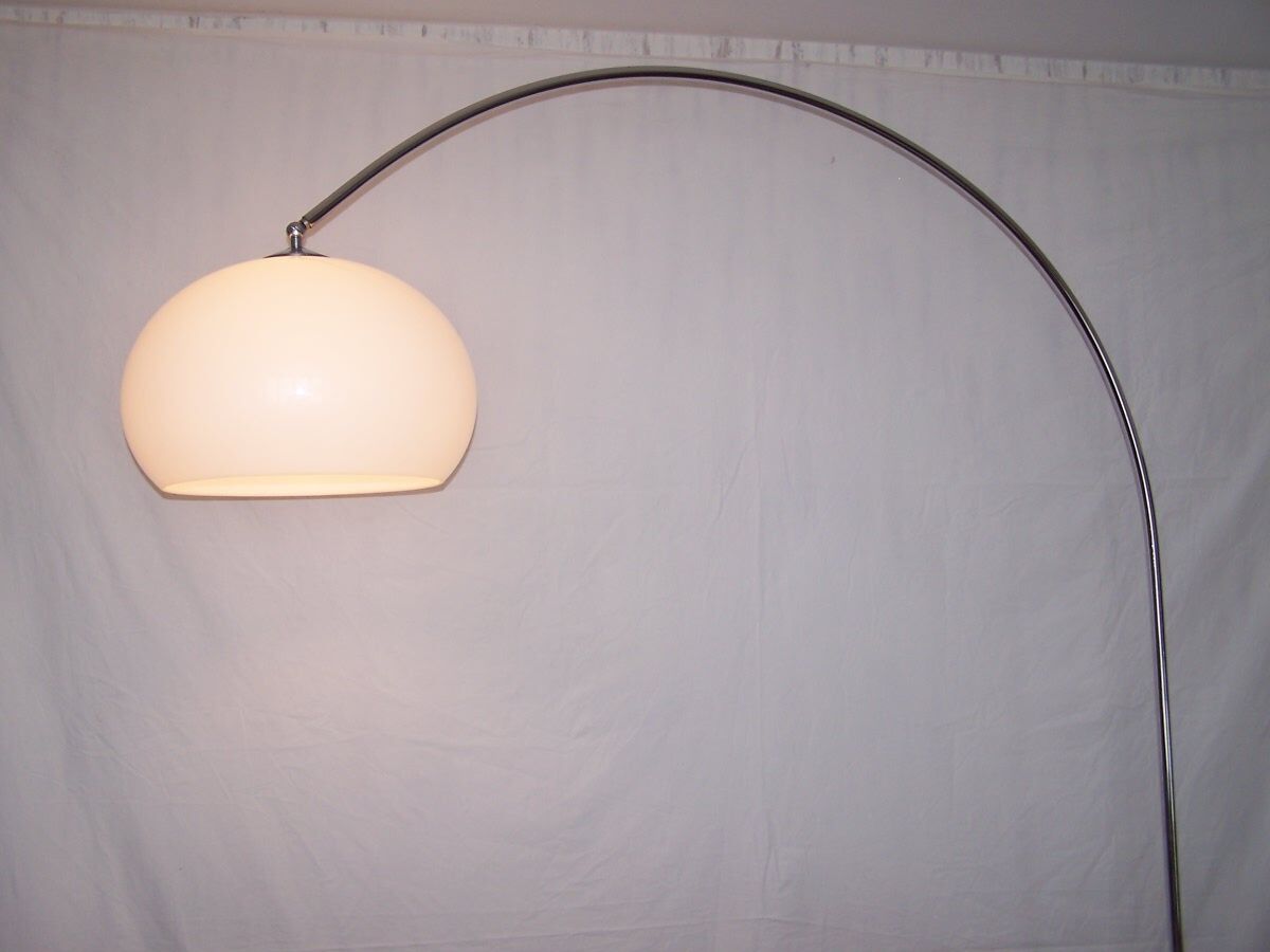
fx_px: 1394
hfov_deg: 49.0
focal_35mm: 38
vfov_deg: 37.7
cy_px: 476
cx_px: 635
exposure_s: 1/60
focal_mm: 6.3
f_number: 2.8
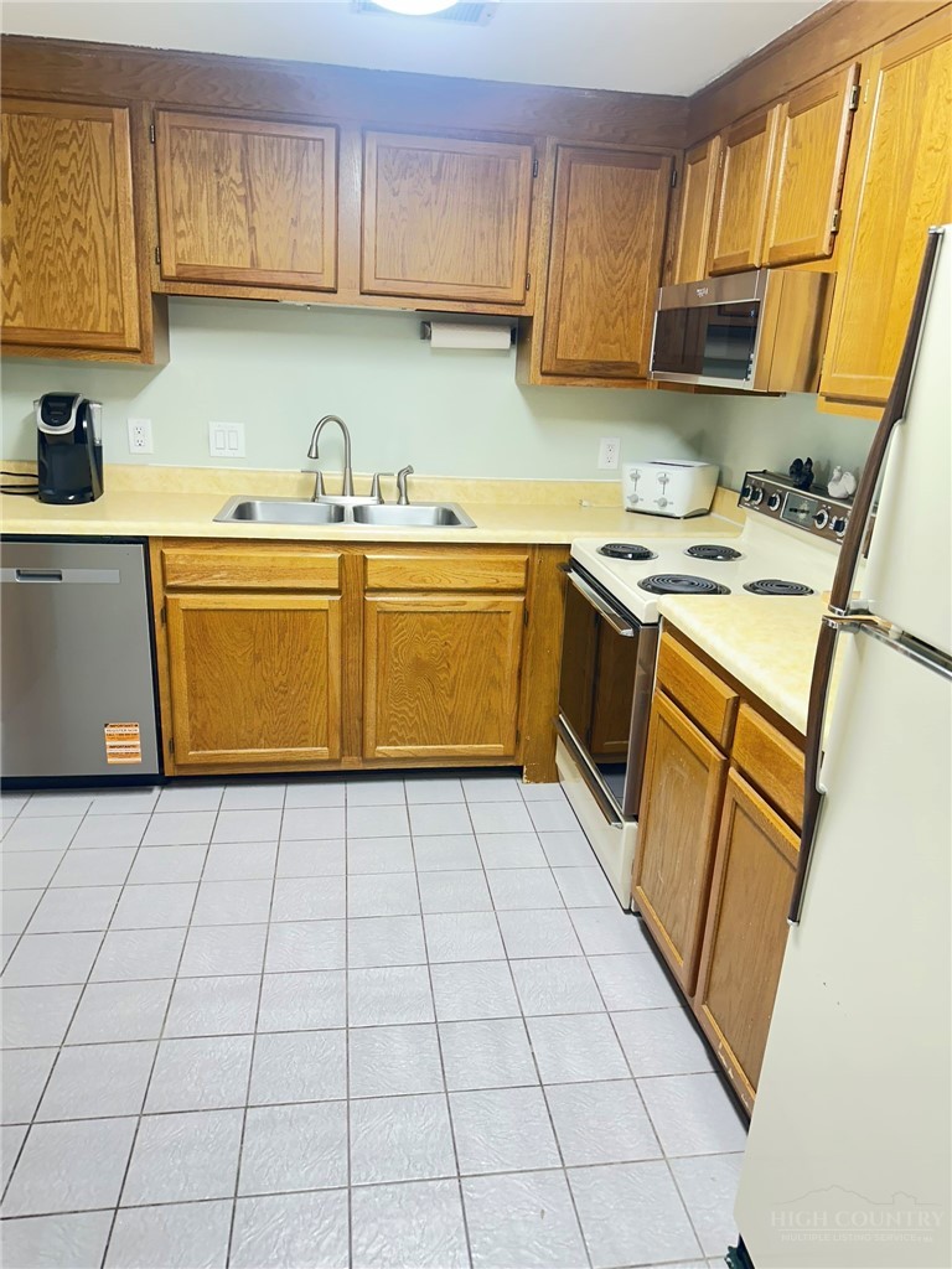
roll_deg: -3.3
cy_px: 634
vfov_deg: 71.6
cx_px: 476
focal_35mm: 24
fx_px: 880
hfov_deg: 56.8
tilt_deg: -17.2
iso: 400
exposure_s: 1/60
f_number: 1.78
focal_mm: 6.86
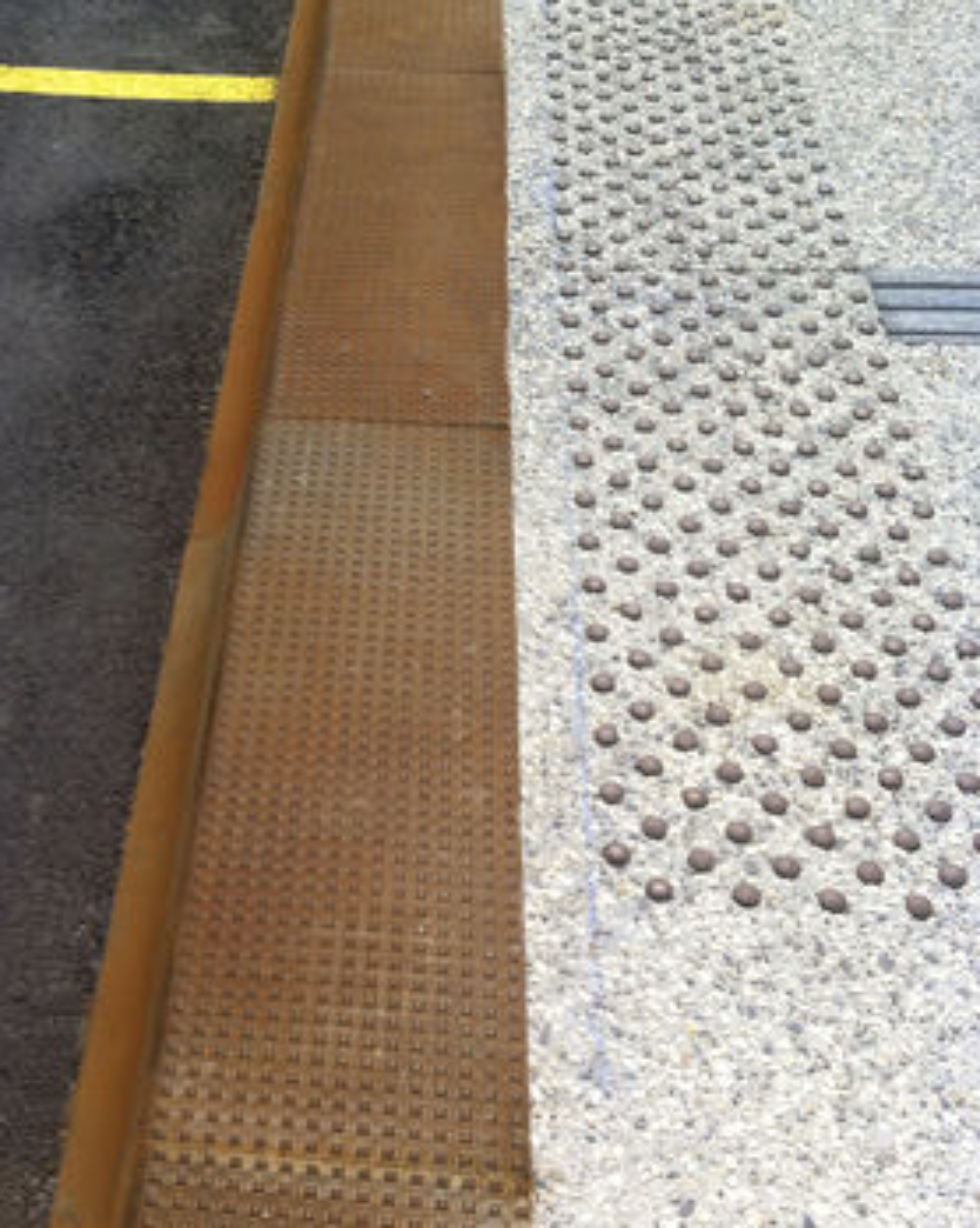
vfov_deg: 38.0
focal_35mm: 49
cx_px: 372
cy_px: 508
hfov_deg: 30.7
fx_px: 1778
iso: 80
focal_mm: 3.85
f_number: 2.8
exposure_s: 1/2155
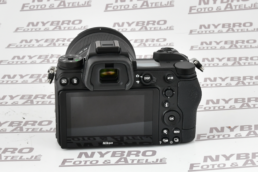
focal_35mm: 50
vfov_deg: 27.0
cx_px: 129
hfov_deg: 39.6
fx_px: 358
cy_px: 86
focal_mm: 50
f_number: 14
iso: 1600
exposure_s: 1/125
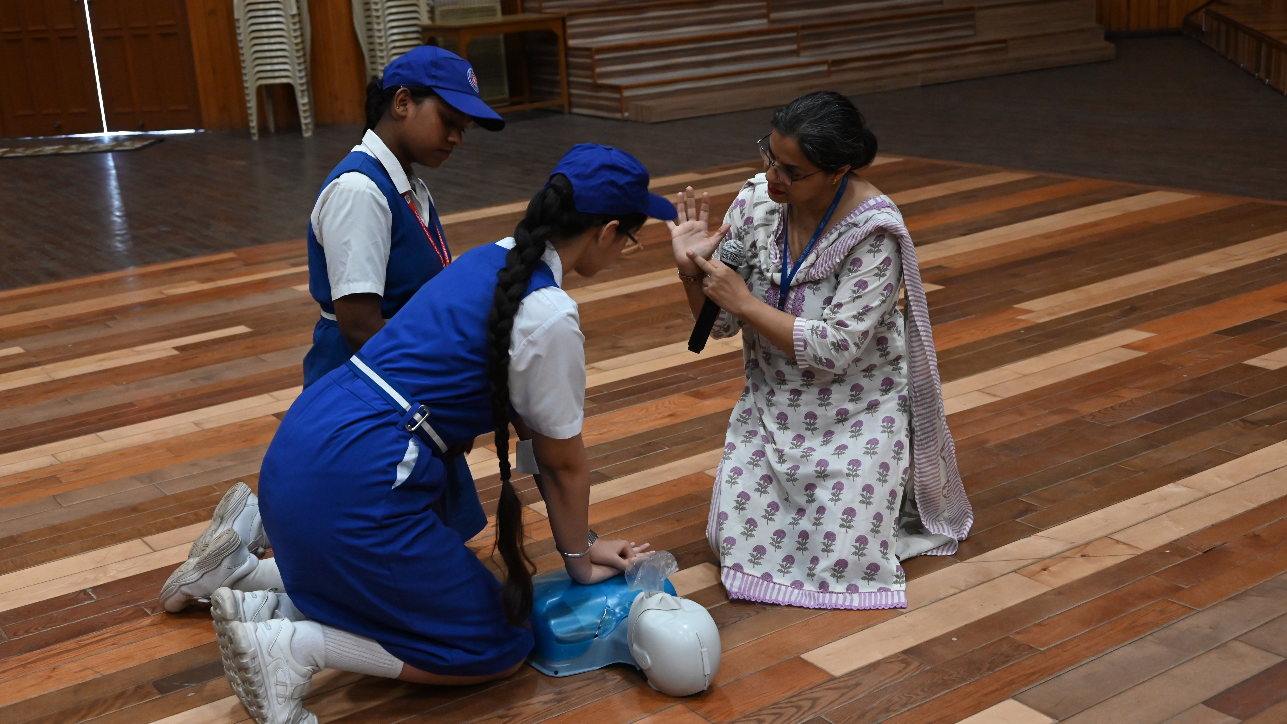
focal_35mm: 45
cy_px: 364
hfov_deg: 45.5
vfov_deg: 26.5
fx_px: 1536
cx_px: 655
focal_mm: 42
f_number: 5
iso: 3600
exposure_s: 1/60
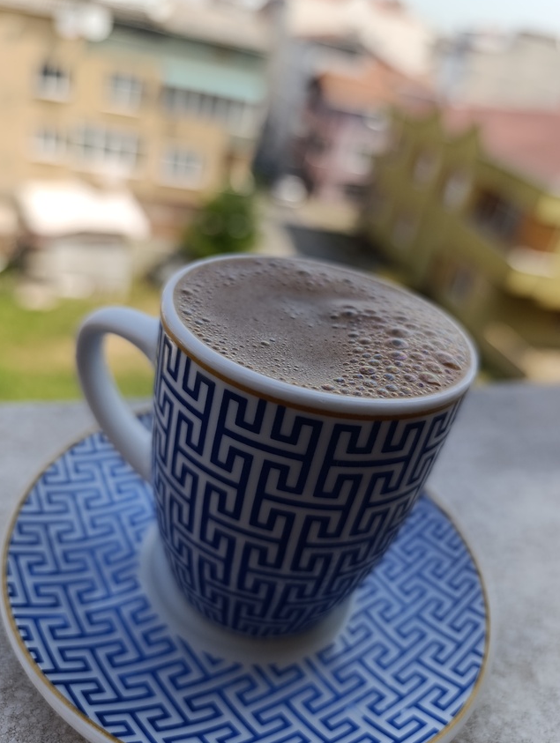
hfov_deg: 55.0
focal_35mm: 25
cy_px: 343
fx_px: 538
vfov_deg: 69.2
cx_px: 280
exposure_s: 1/337
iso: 50
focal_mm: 6.14
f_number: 1.6
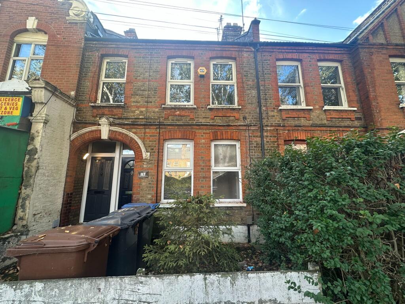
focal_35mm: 14
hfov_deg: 102.1
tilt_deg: +9.8
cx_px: 202
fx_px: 164
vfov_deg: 85.7
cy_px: 152
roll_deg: -0.4
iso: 40
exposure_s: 1/127
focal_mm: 2.22
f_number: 2.2
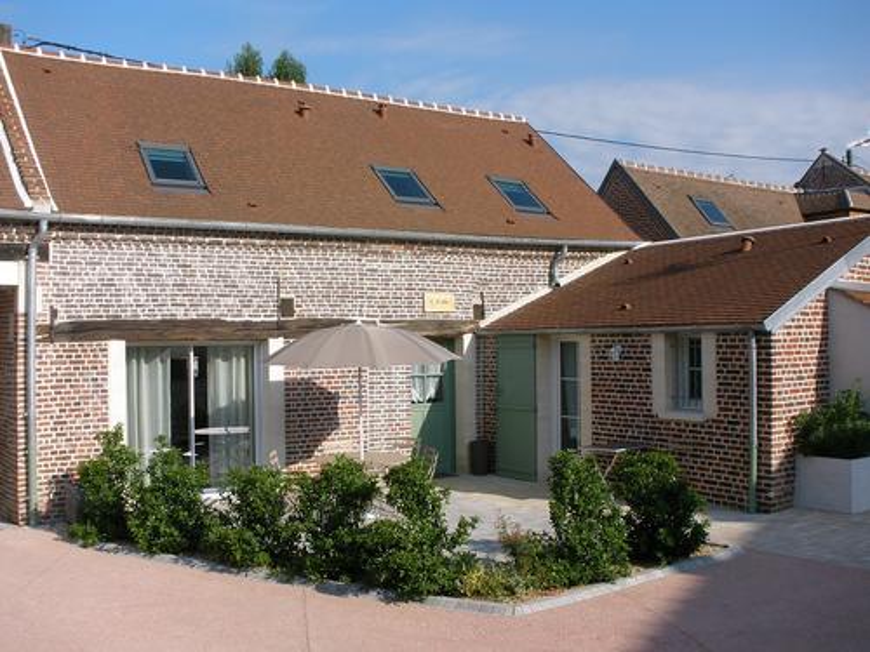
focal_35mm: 36
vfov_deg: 39.7
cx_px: 435
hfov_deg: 51.4
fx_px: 905
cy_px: 326
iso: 80
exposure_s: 1/320
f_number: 5.6
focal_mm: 6.3
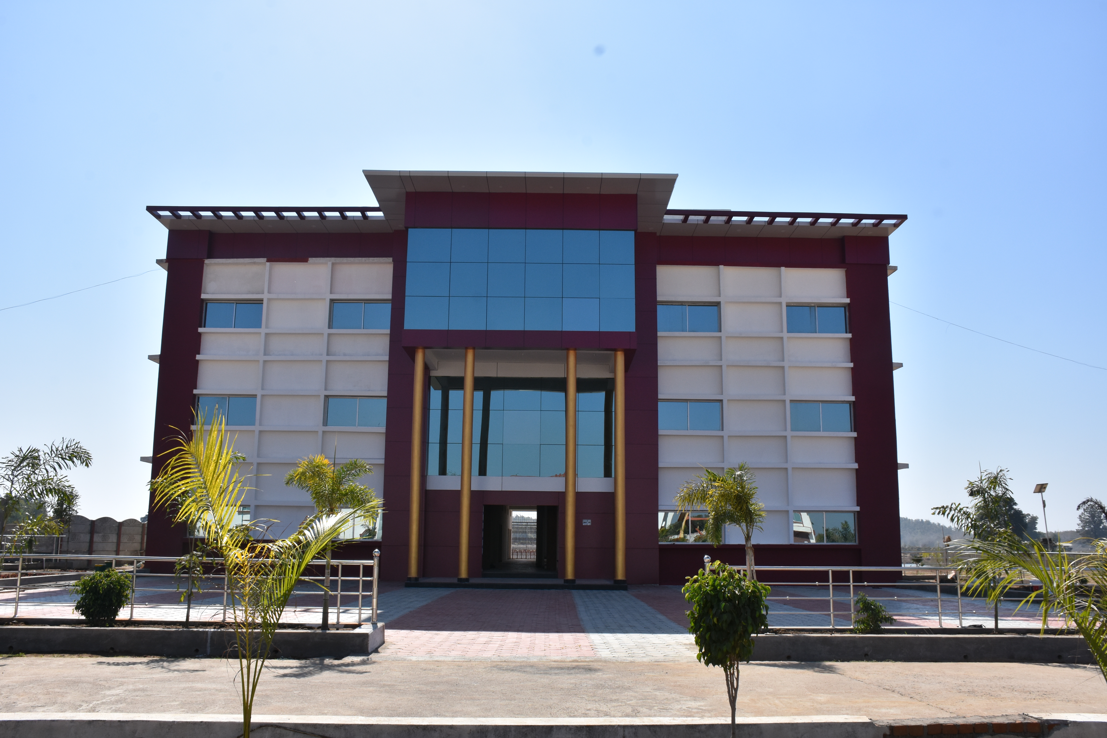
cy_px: 369
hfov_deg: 61.9
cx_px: 554
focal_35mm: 30
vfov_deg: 43.6
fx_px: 922
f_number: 11
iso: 320
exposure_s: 1/500
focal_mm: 20
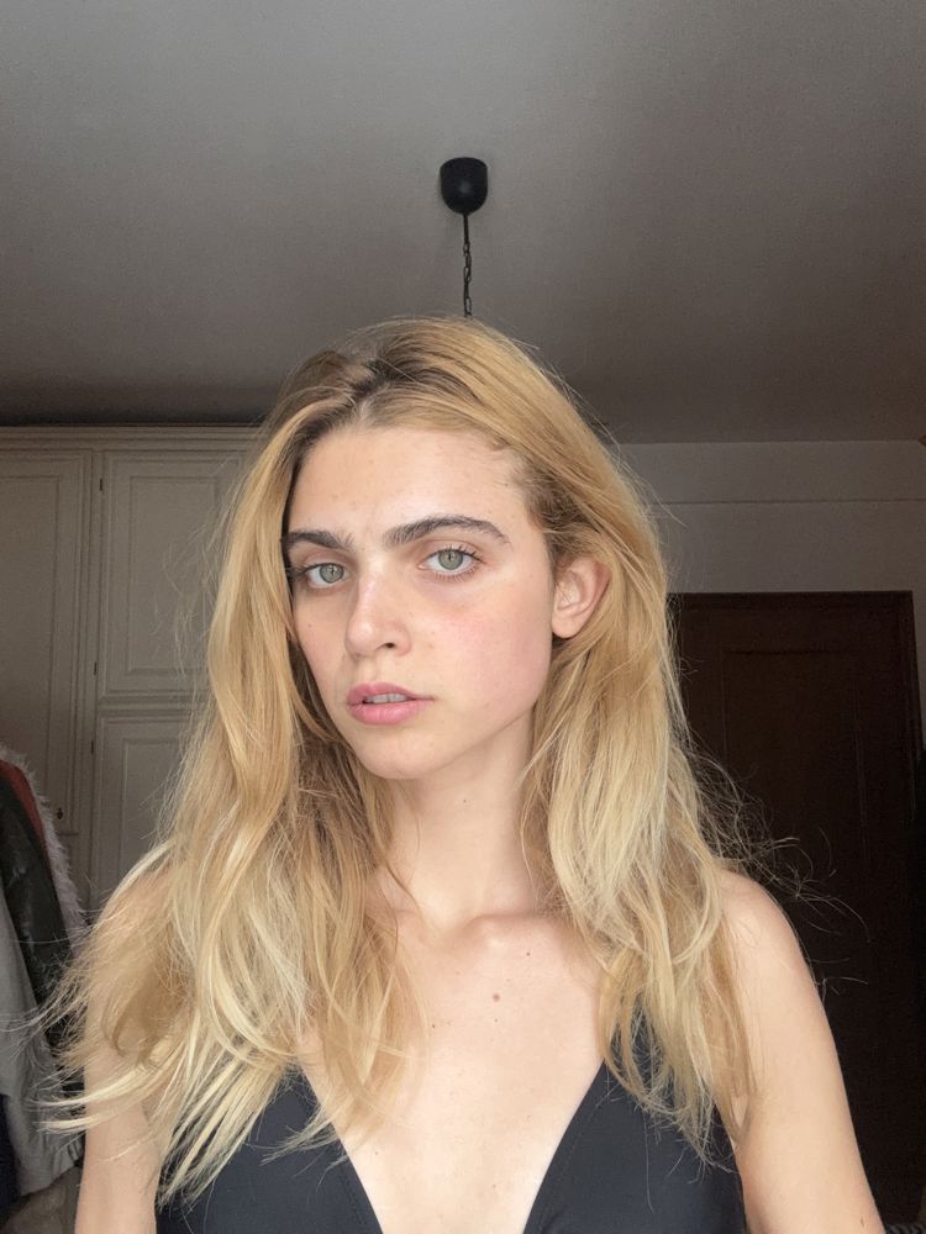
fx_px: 1070
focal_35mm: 30
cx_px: 463
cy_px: 617
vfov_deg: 60.0
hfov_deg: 46.8
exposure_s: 1/98
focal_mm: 2.69
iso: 80
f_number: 1.9
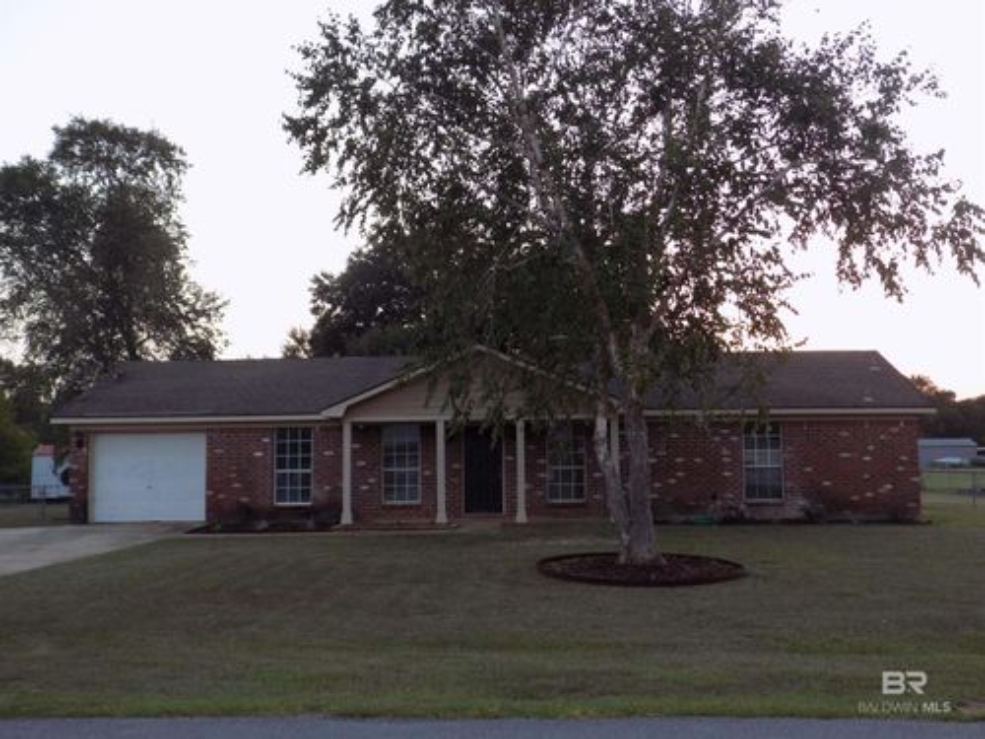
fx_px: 967
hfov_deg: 54.0
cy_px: 370
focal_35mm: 34
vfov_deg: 41.8
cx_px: 492
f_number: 3.4
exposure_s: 1/30
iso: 80
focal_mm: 6.1
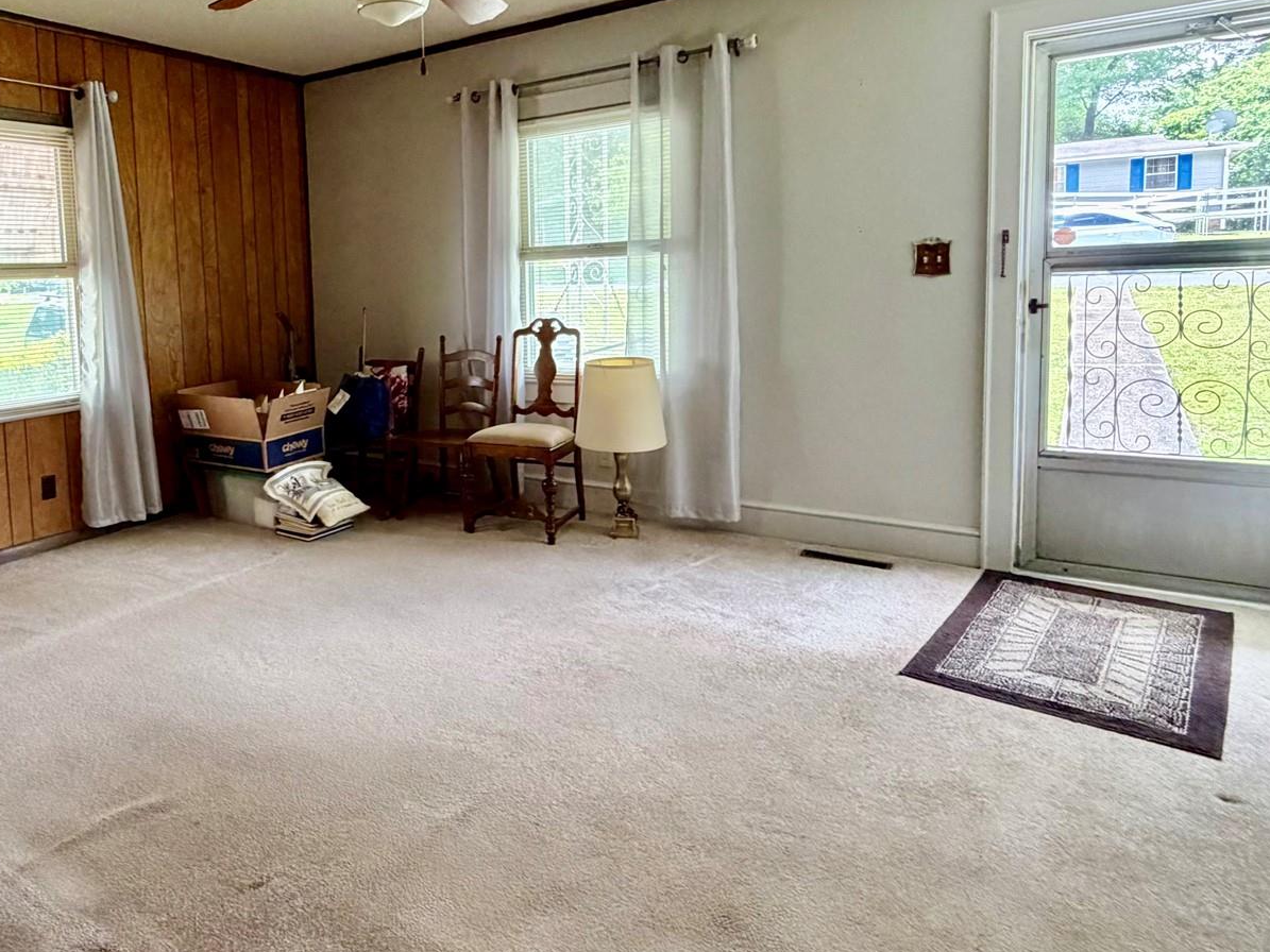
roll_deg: +2.8
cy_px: 362
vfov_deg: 56.2
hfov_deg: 68.9
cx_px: 391
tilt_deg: -5.1
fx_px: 880
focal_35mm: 24
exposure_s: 1/101
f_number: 2.2
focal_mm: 2.22
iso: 320
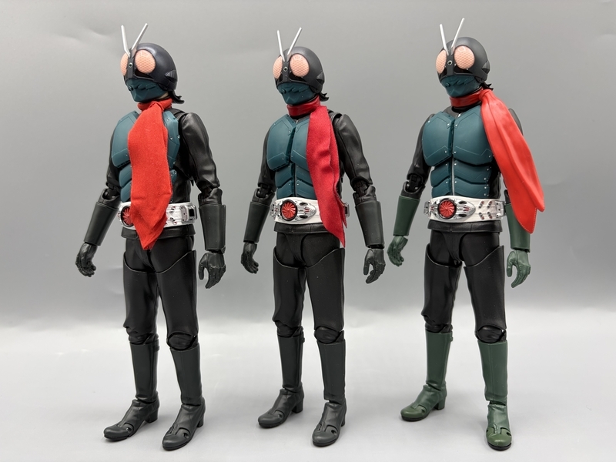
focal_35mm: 26
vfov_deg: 53.1
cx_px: 308
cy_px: 231
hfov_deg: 67.3
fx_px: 463
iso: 40
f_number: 1.6
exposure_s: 1/243
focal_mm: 5.96
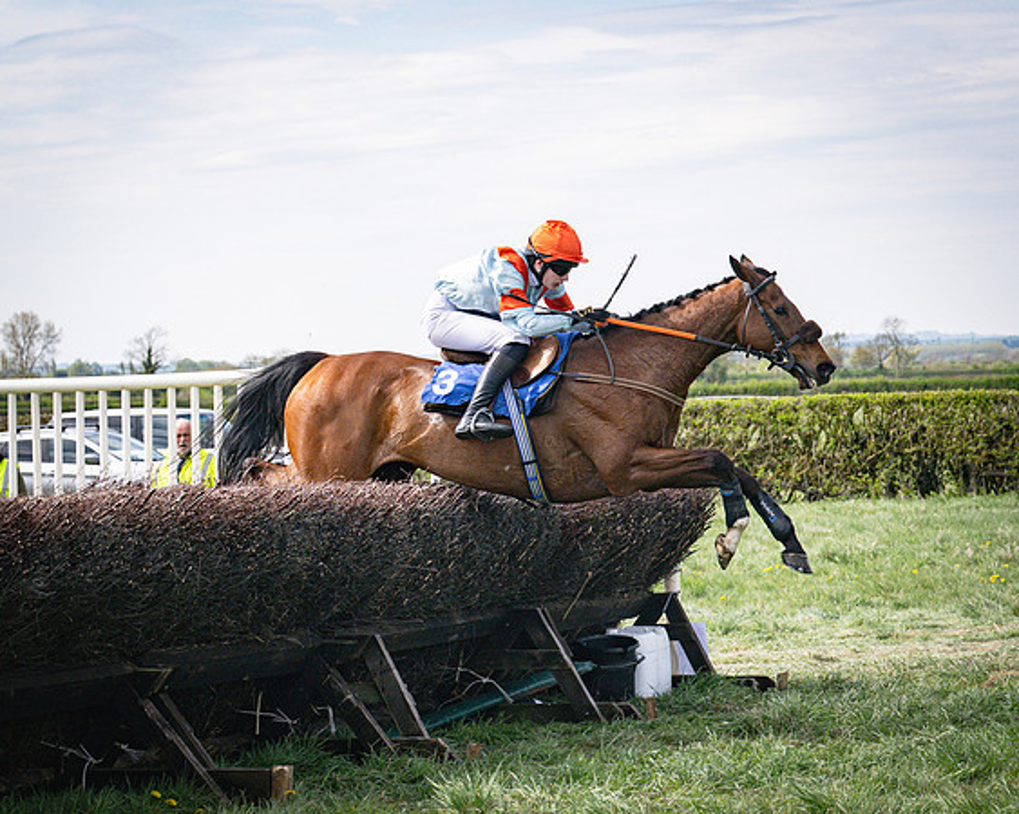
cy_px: 341
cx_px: 626
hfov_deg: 16.0
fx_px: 3627
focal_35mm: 120
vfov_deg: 12.8
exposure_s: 1/3200
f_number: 5
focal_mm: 70
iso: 400
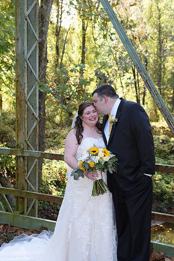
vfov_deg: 33.9
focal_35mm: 59
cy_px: 145
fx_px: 427
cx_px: 75
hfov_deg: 23.0
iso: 400
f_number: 4.5
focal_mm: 48
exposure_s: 1/200
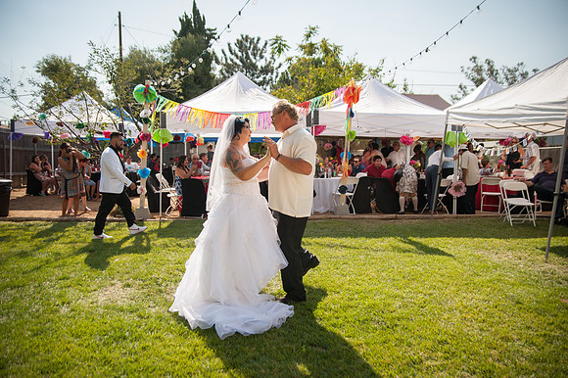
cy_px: 189
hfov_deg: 65.5
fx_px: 442
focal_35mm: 28
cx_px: 284
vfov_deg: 46.3
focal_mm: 28
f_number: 2.8
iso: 200
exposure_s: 1/2500
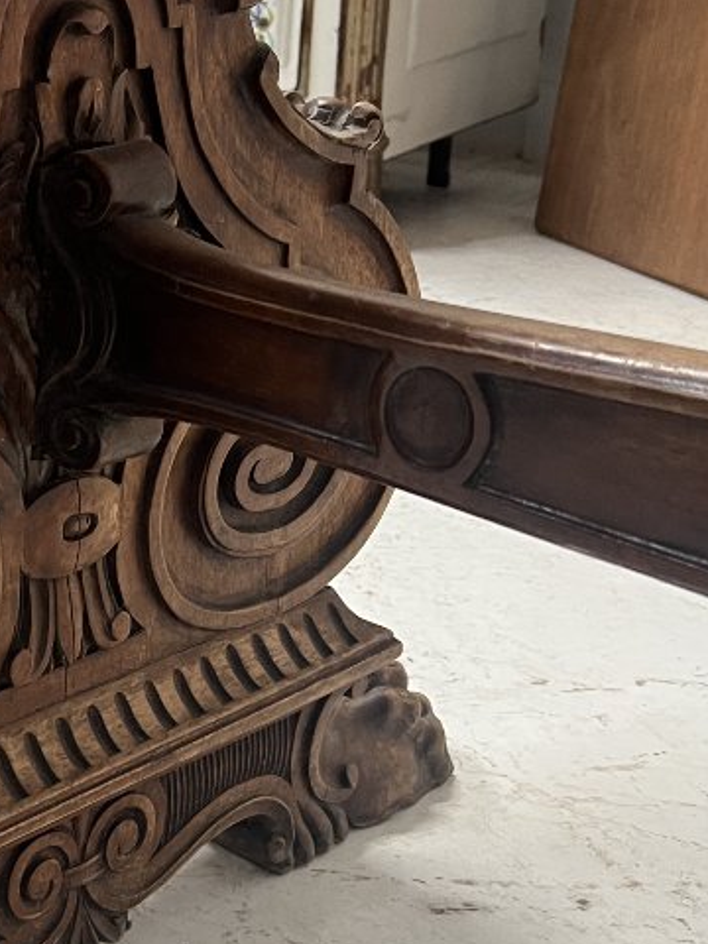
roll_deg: +0.2
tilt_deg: -19.1
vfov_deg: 29.8
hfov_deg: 21.3
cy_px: 421
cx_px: -87
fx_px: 1773
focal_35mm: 65
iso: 160
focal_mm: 5.7
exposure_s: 1/60
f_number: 1.5
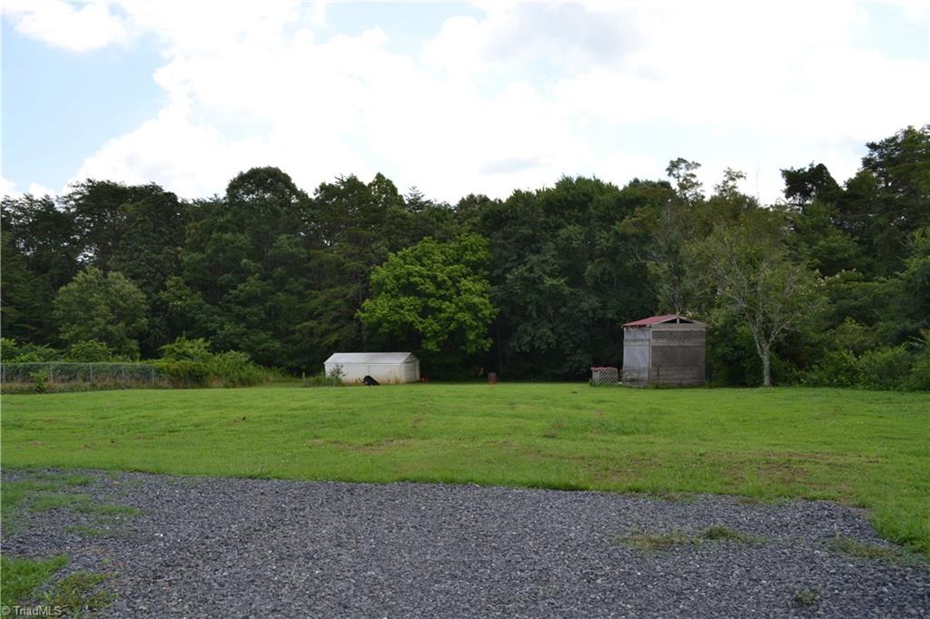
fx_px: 775
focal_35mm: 30
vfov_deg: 43.6
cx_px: 465
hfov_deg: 61.9
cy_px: 310
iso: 100
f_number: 7.1
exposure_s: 1/200
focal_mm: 20
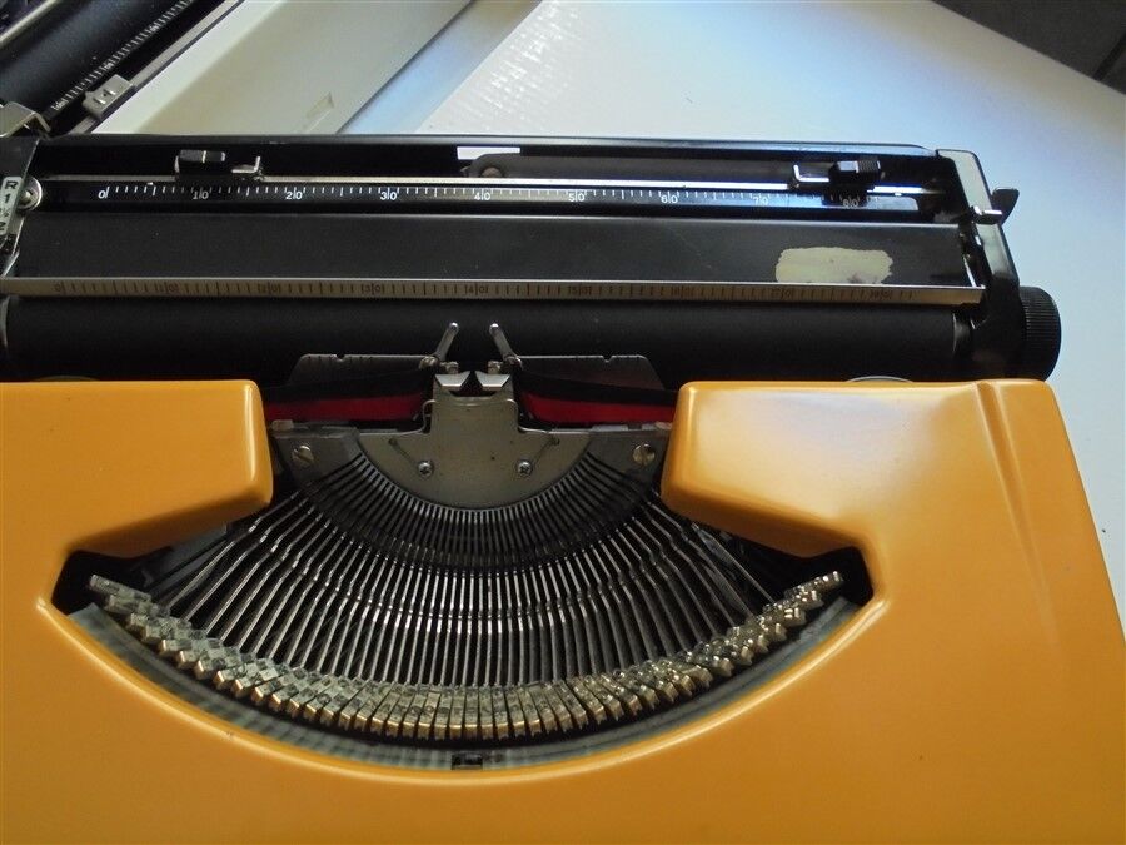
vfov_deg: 48.2
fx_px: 943
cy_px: 422
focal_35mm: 29
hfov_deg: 61.7
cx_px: 563
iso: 400
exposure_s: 1/30
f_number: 3.7
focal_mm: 5.3
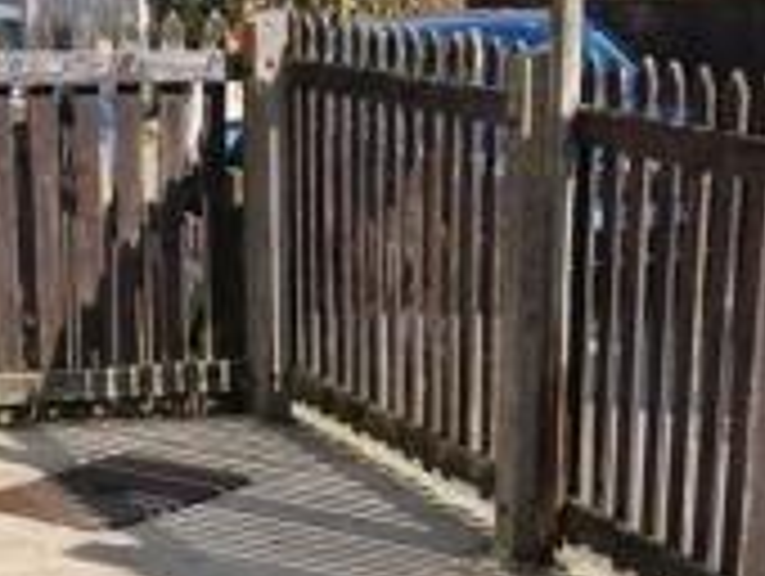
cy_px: 796
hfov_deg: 17.7
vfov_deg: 12.8
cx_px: 315
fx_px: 2457
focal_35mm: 111
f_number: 13
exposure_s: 1/640
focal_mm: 20
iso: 800
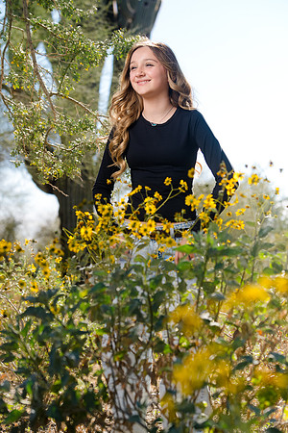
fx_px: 1260
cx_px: 144
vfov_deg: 19.5
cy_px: 216
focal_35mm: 105
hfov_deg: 13.0
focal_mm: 105
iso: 100
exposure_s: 1/250
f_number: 5.6
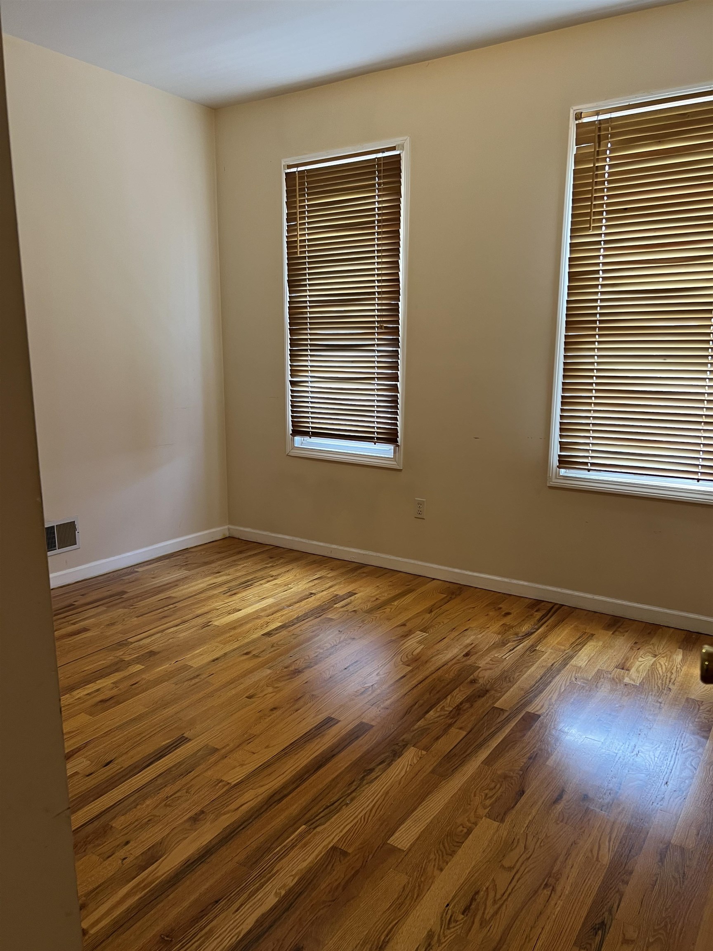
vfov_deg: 67.3
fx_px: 714
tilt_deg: -9.3
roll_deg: -0.7
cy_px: 476
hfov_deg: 53.1
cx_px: 356
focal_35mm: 26
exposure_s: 1/60
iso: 80
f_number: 1.5
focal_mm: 5.7
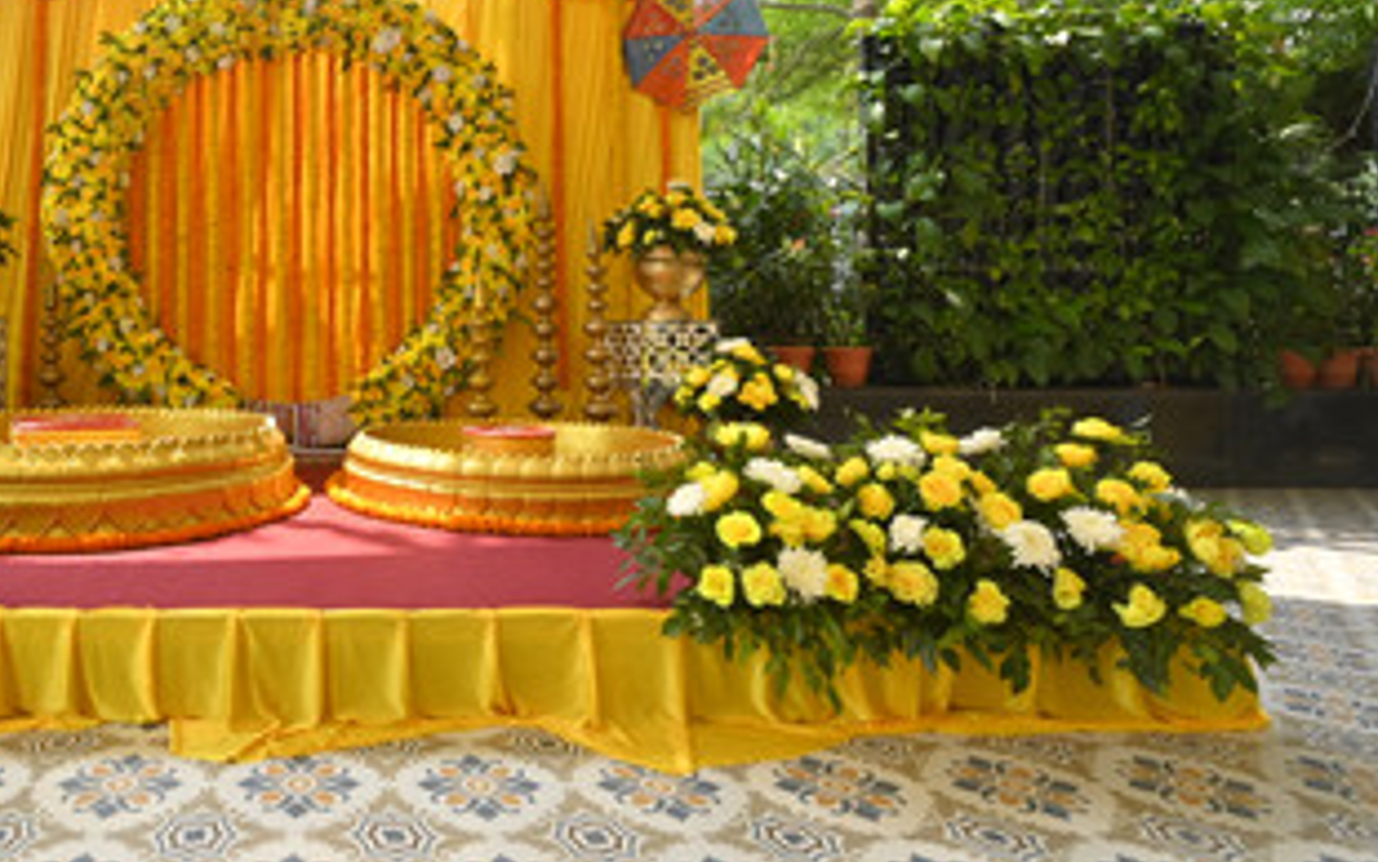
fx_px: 864
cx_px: 298
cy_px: 211
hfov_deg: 70.4
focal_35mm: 23
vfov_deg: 50.7
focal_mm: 14
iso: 400
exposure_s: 1/125
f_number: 8
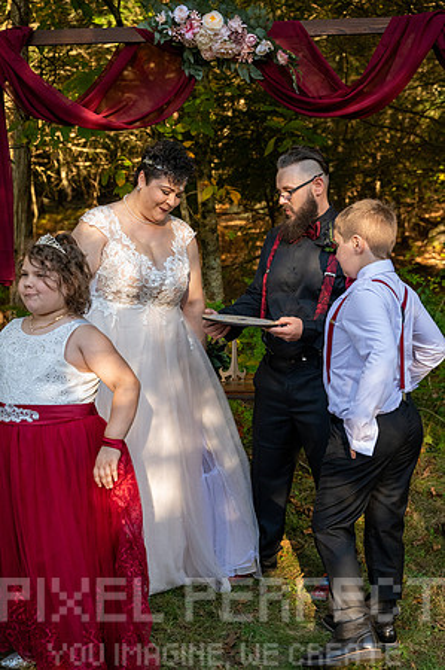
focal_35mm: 48
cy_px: 335
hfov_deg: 28.0
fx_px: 892
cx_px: 222
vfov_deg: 41.2
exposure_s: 1/4000
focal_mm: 48
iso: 6400
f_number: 4
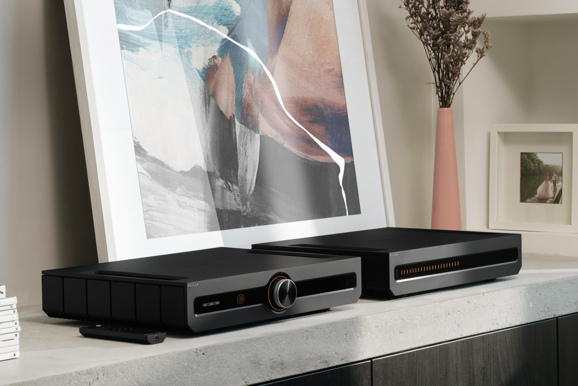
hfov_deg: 19.8
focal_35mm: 103
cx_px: 388
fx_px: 1654
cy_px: 199
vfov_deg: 13.3
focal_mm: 59
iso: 640
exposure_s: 1/15
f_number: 10
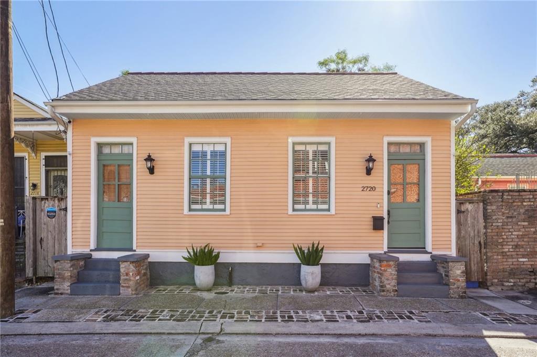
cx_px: 268
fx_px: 358
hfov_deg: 73.8
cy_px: 178
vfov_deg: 53.1
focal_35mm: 24
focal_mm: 24
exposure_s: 1/500
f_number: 11
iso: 800
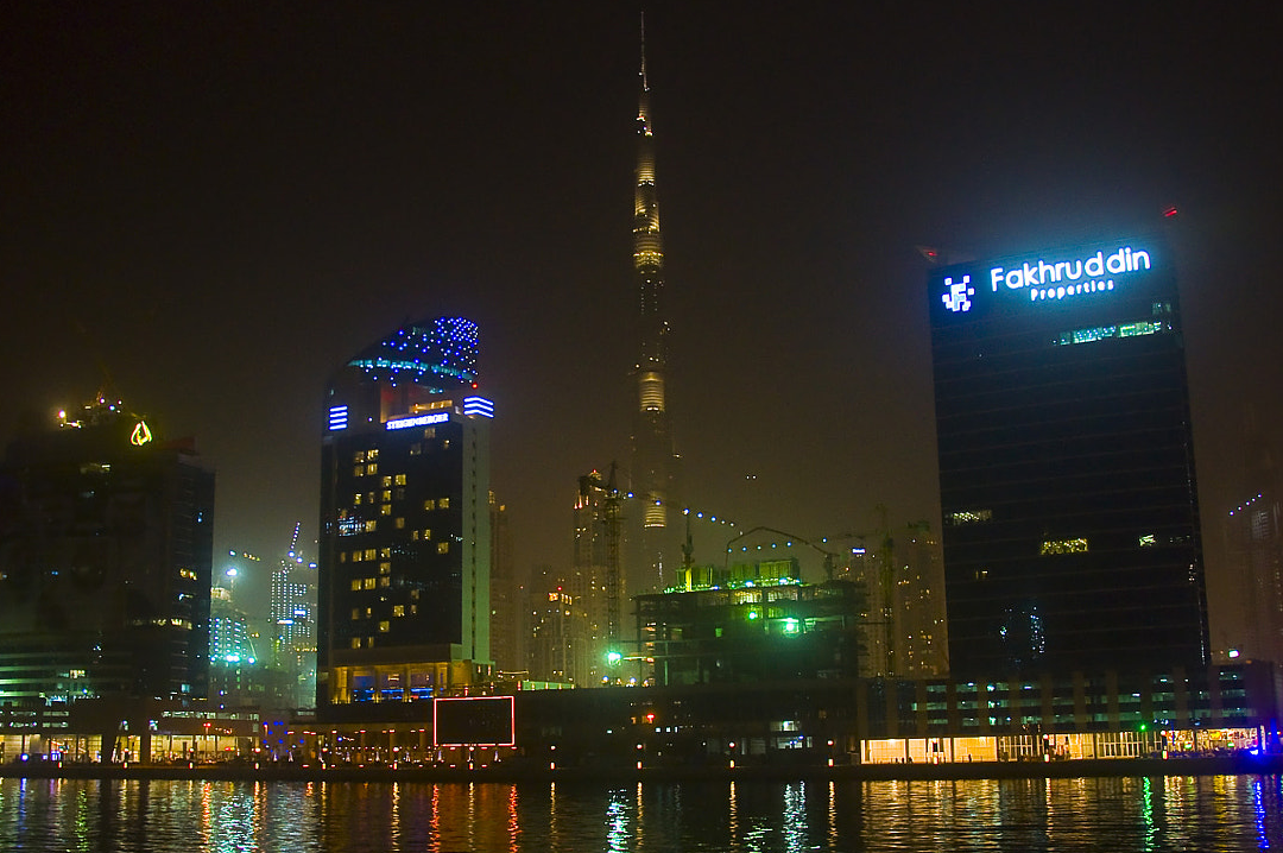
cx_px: 609
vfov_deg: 33.3
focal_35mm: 40
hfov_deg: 48.5
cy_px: 454
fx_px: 1424
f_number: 4
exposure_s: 1/10
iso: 800
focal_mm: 18
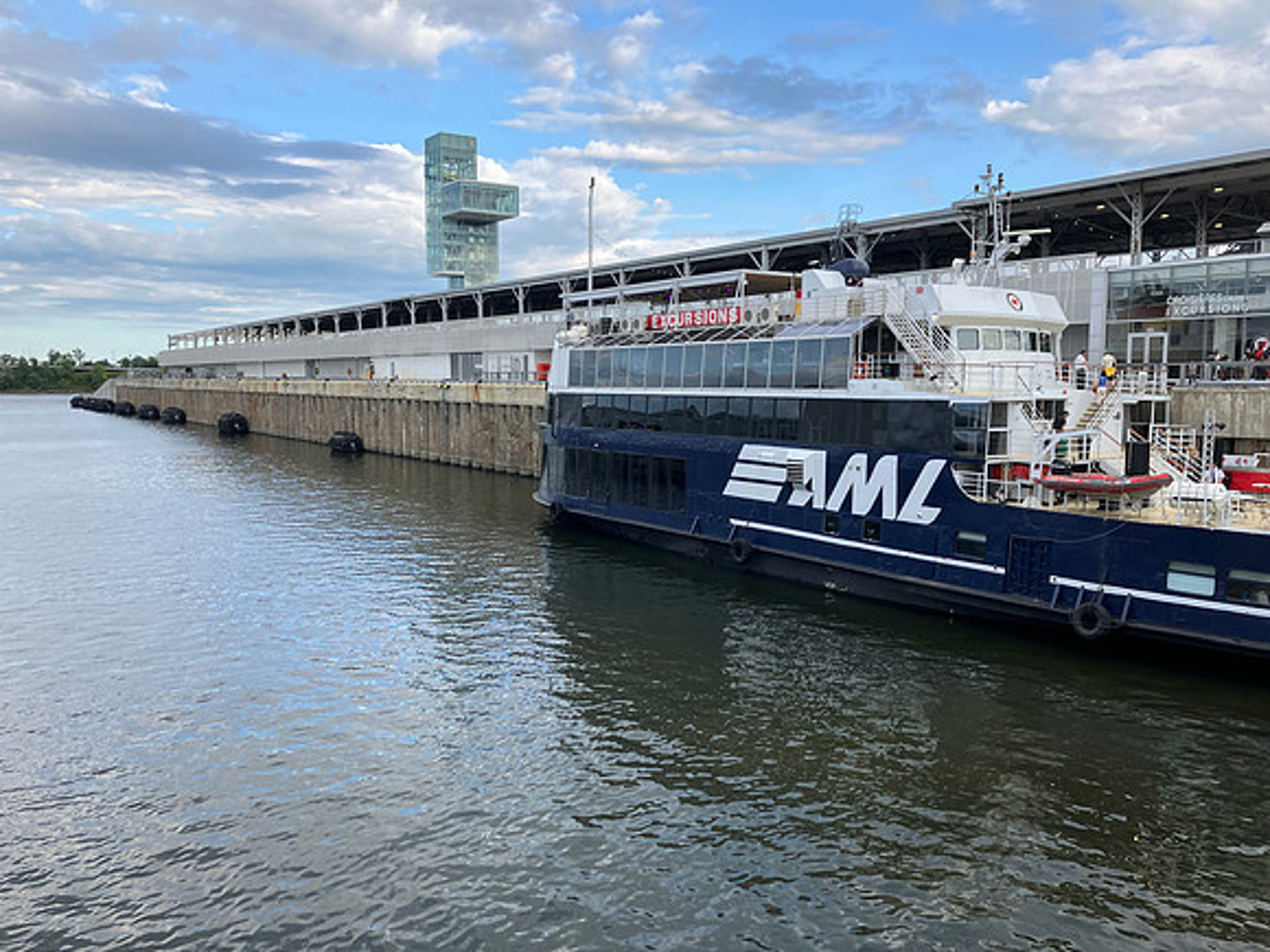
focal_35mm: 28
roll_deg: +0.2
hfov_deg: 63.4
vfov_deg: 49.7
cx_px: 635
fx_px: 1027
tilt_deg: -5.5
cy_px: 476
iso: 32
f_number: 1.8
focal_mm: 3.99
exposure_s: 1/725
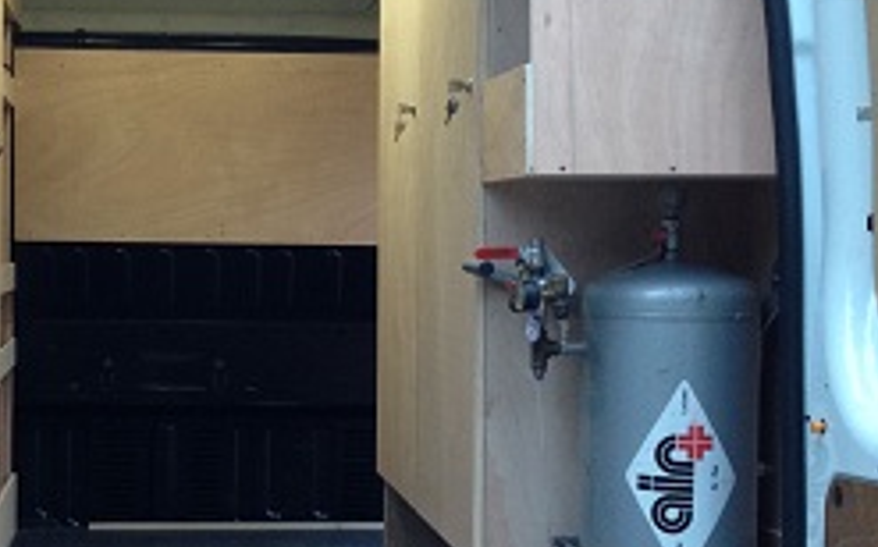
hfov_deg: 25.8
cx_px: 196
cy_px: 313
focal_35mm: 79
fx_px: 1889
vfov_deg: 16.5
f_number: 2.4
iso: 100
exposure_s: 1/20
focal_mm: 4.28
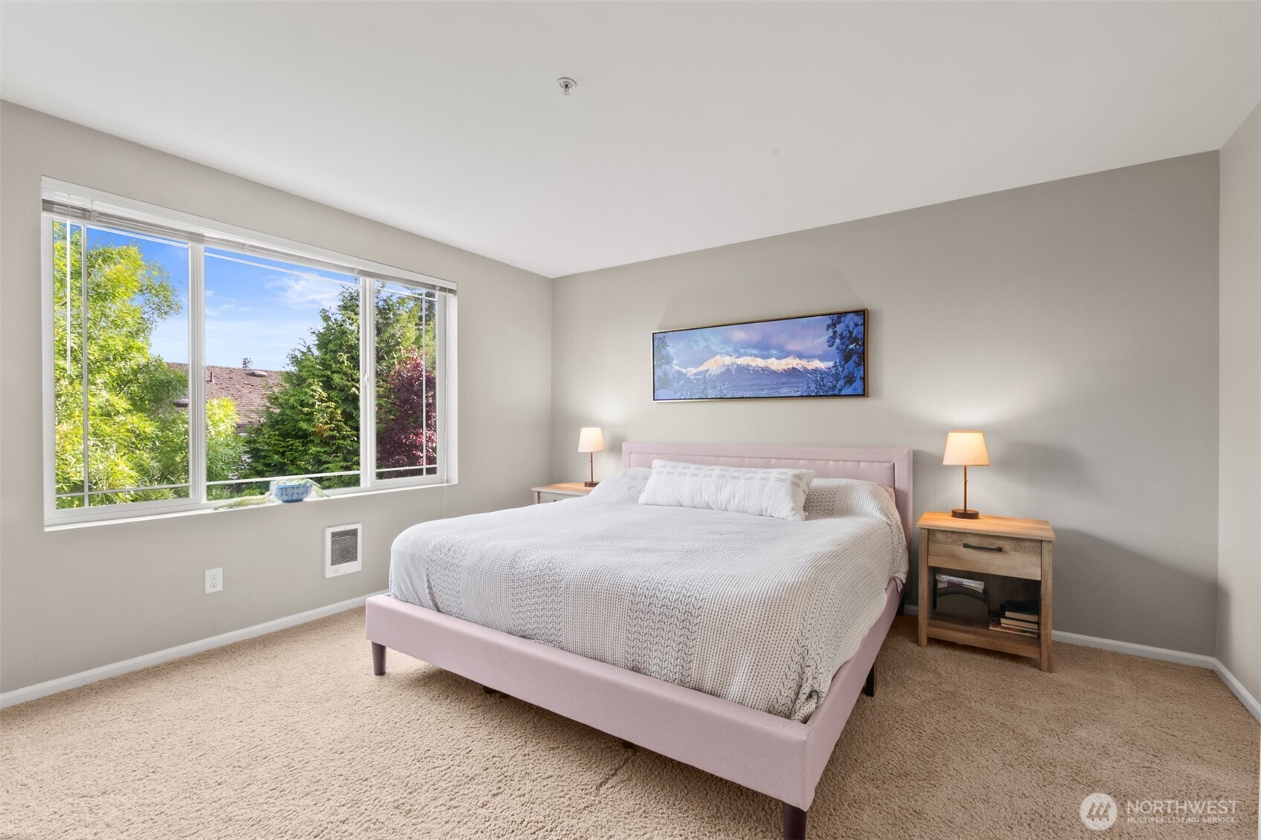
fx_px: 525
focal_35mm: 15
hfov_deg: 100.4
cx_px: 630
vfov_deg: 77.3
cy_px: 420
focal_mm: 10
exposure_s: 6
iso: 100
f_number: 16
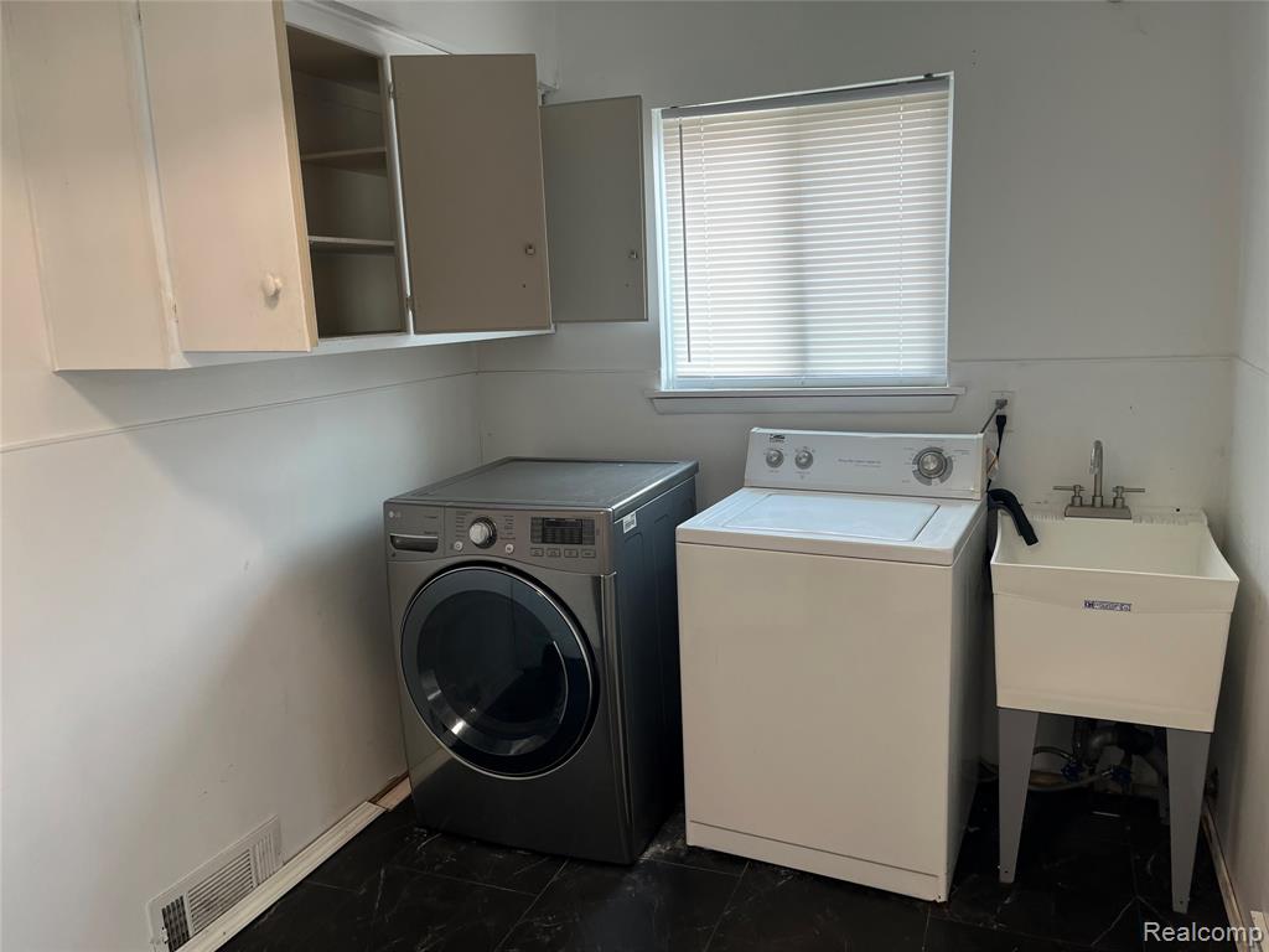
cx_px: 634
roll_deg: +3.8
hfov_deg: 67.3
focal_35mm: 26
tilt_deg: -8.0
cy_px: 476
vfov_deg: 53.1
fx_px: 953
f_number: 1.6
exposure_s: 1/120
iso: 80
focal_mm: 5.1
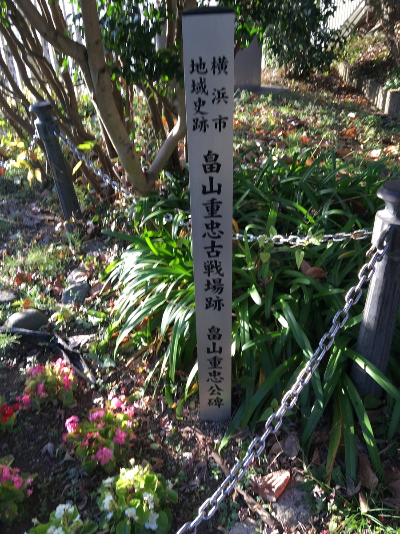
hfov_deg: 48.2
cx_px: 200
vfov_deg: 61.7
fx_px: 447
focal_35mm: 29
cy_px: 267
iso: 25
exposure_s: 1/120
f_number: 2.2
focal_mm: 4.15
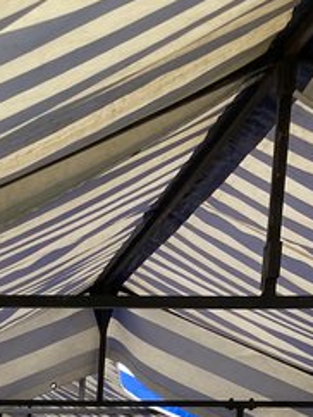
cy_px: 822
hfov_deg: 12.4
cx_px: -210
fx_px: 1348
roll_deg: -0.1
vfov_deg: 14.6
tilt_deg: -13.5
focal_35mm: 112
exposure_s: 1/137
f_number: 1.8
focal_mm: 3.99
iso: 20
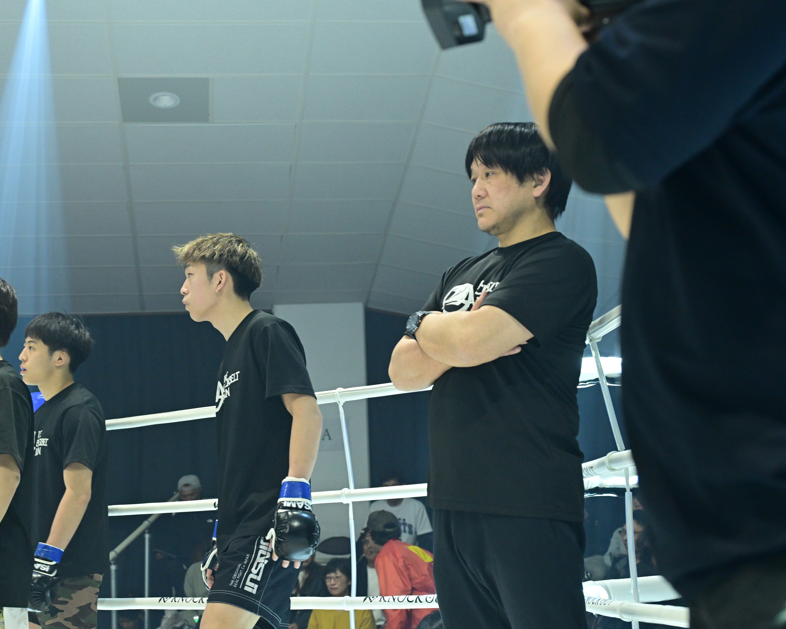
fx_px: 1279
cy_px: 318
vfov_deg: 27.6
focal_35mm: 55
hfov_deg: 34.1
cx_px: 334
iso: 4000
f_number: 5
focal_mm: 48
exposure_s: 1/200
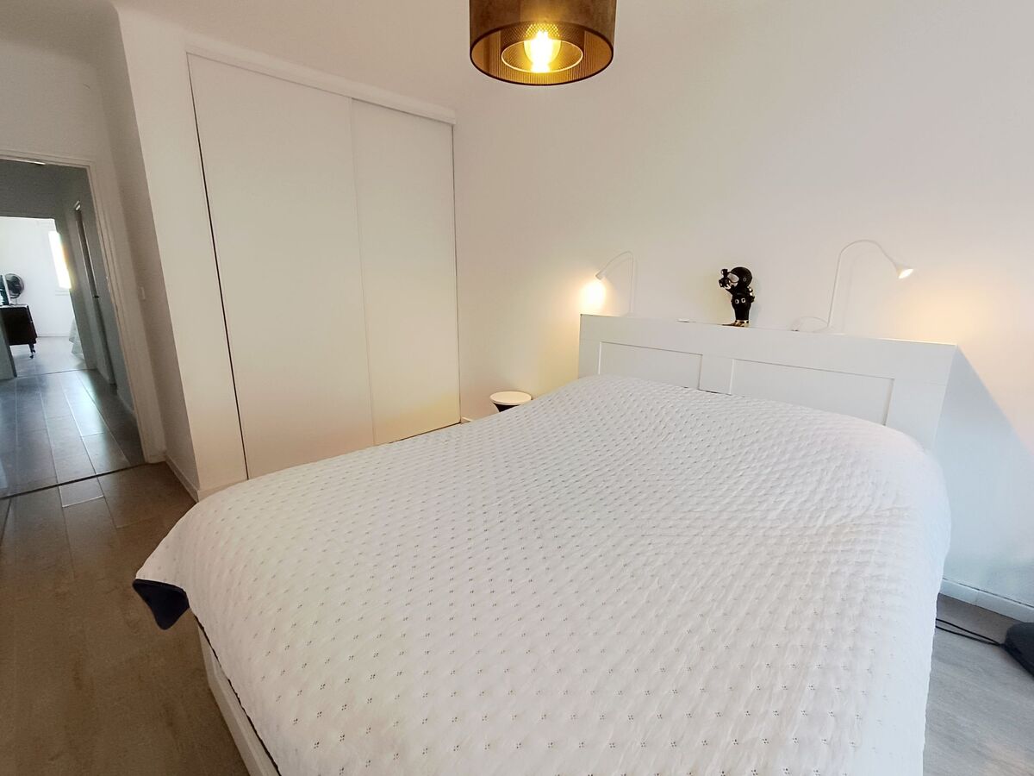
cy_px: 388
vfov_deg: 78.1
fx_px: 478
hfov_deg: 94.5
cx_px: 517
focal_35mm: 16
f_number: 2.2
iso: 193
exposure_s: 1/50
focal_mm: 1.66
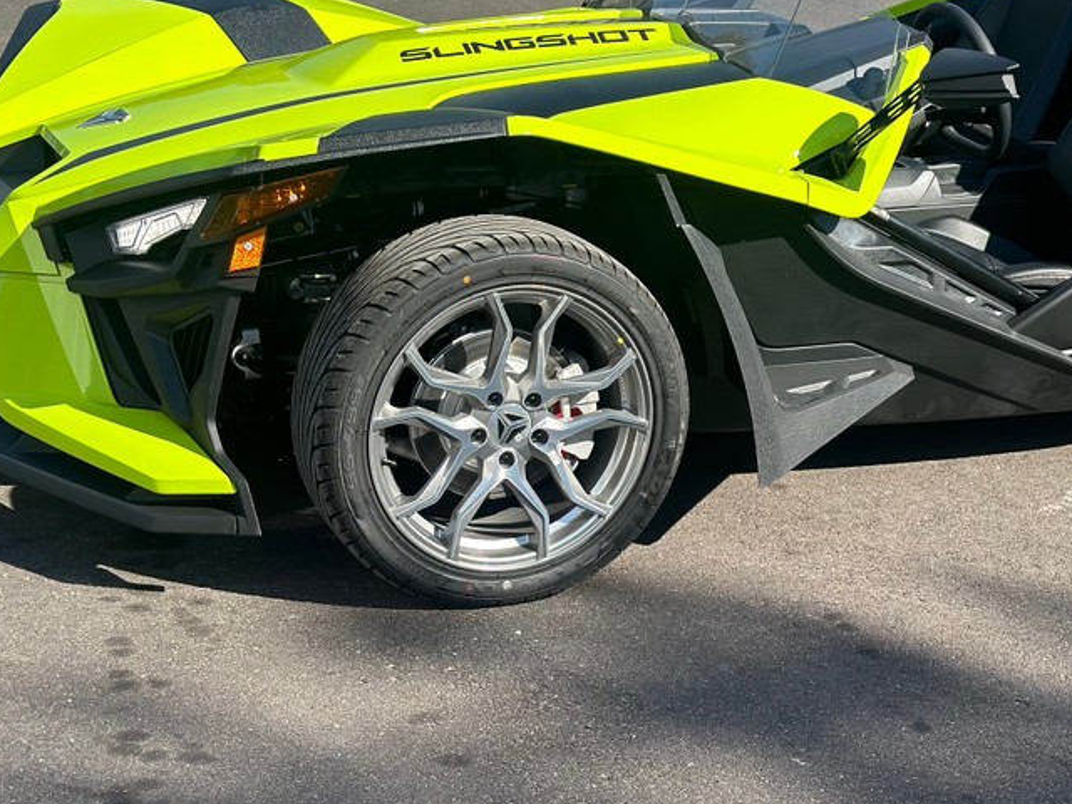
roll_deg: -0.7
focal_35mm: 75
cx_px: 752
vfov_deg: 19.6
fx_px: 2323
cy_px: 317
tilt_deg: -15.8
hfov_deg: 25.8
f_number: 1.78
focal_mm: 6.86
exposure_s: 1/3367
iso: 100
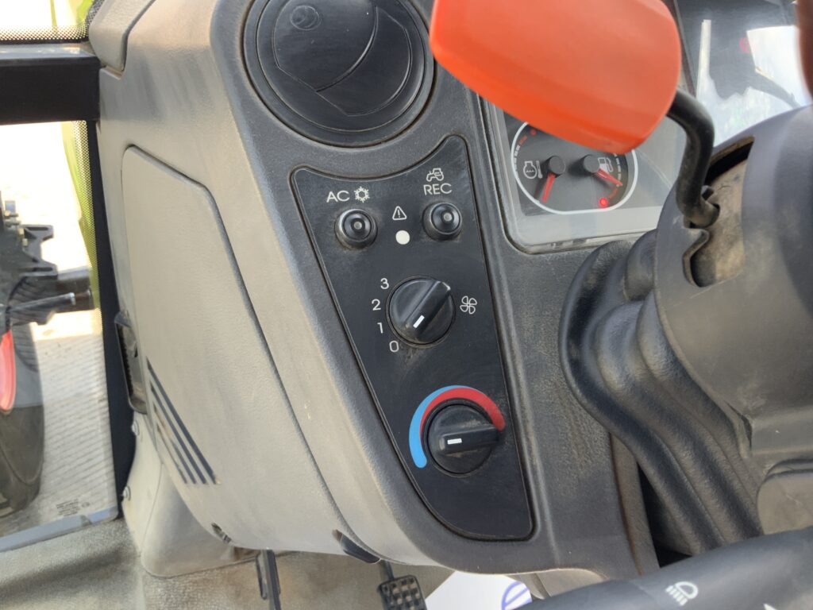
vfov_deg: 48.2
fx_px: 681
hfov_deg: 61.7
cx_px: 406
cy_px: 305
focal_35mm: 29
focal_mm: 3
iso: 40
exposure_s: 1/122
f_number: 1.8
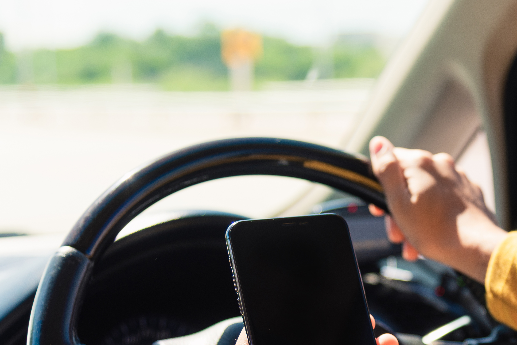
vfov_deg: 13.6
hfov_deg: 20.2
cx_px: 411
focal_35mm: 100
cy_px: 275
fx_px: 1436
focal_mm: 58
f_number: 4
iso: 100
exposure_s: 1/200
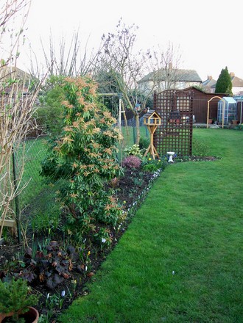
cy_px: 162
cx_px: 122
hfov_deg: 39.7
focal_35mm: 36
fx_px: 337
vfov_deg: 51.4
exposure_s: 1/44.8
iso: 80
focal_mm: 6
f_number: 2.7
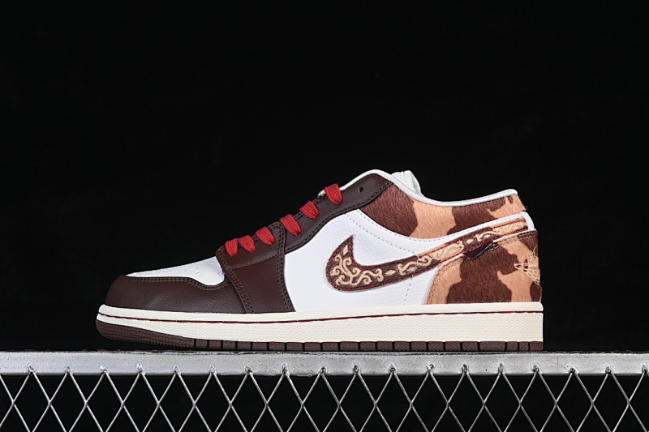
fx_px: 1352
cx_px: 324
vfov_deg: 18.2
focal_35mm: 75
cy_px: 216
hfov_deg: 27.0
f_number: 8
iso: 160
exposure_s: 1/80
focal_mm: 50
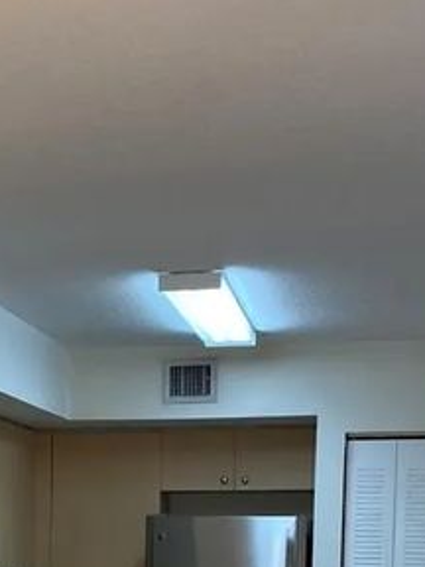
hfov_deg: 18.9
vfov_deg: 23.5
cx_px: 75
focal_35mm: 77
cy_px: 645
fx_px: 1260
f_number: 1.8
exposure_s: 1/60
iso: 64
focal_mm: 4.25
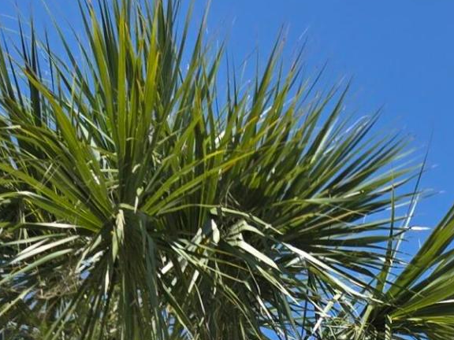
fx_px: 1508
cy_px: 777
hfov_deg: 16.3
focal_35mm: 115
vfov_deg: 11.1
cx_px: 560
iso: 25
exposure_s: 1/1864
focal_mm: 5.4
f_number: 1.8
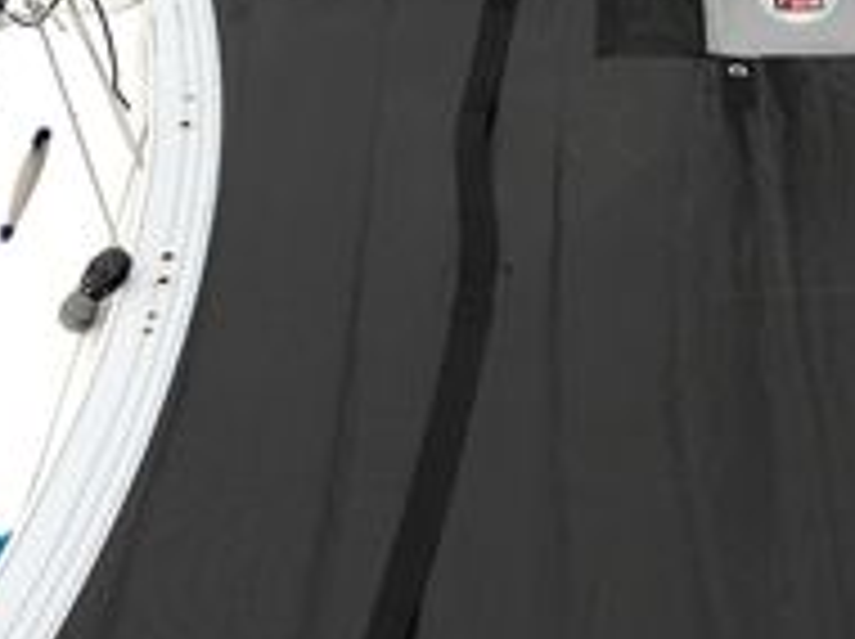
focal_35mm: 87
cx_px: 774
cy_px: 308
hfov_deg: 22.0
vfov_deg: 16.9
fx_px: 2146
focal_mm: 4.13
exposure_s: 1/294
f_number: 2.4
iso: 50
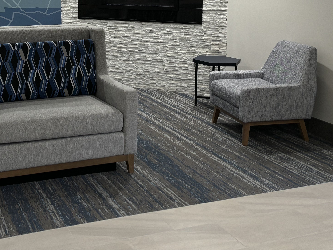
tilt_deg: -4.1
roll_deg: -0.6
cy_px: 7
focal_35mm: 51
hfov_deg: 36.6
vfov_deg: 27.2
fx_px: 491
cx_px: 83
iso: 64
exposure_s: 1/60
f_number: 1.6
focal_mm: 5.96
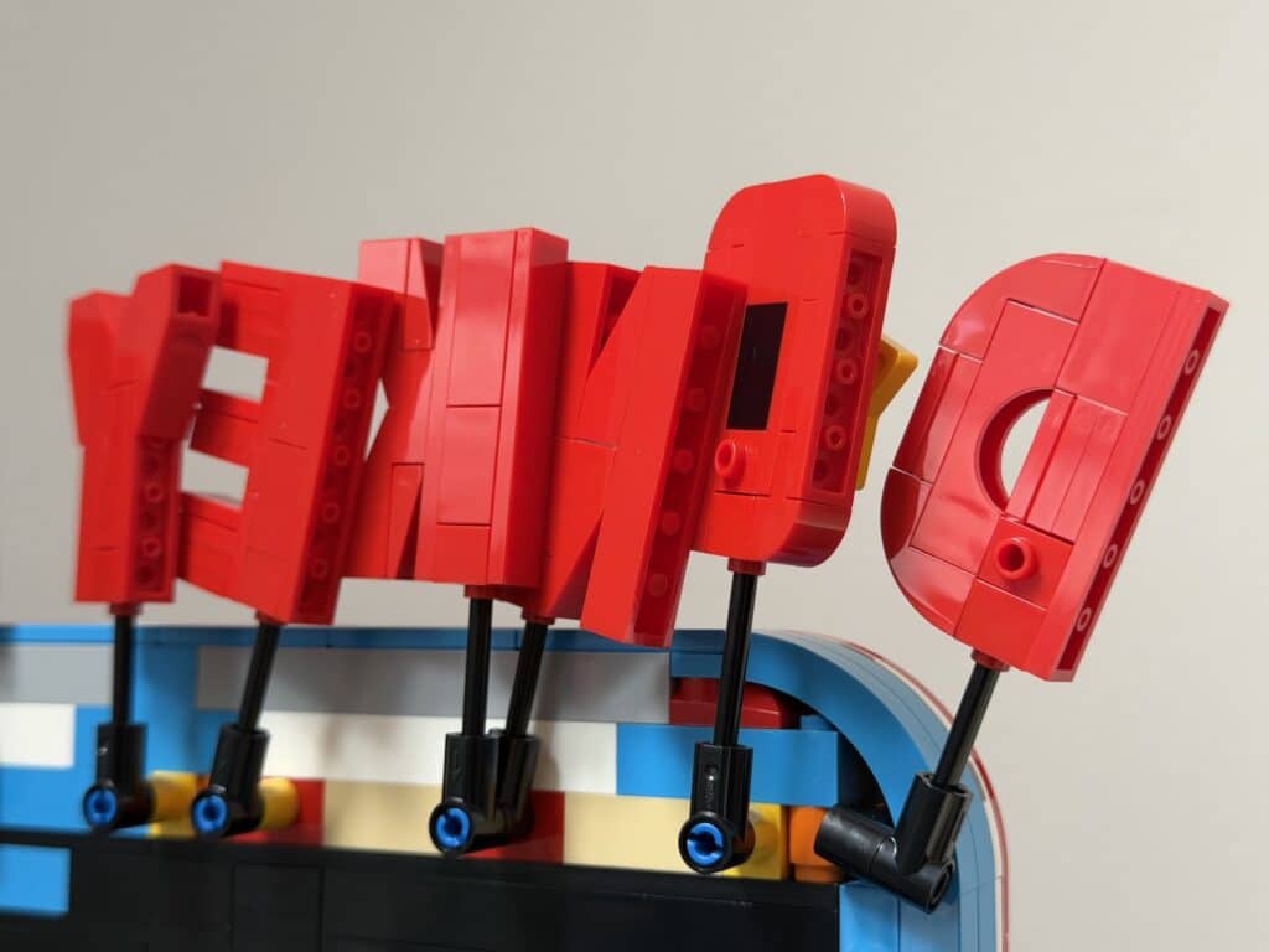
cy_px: 476
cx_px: 634
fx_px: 1760
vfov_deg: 30.3
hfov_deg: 39.7
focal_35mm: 48
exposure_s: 1/60
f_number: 1.78
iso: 200
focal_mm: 6.76
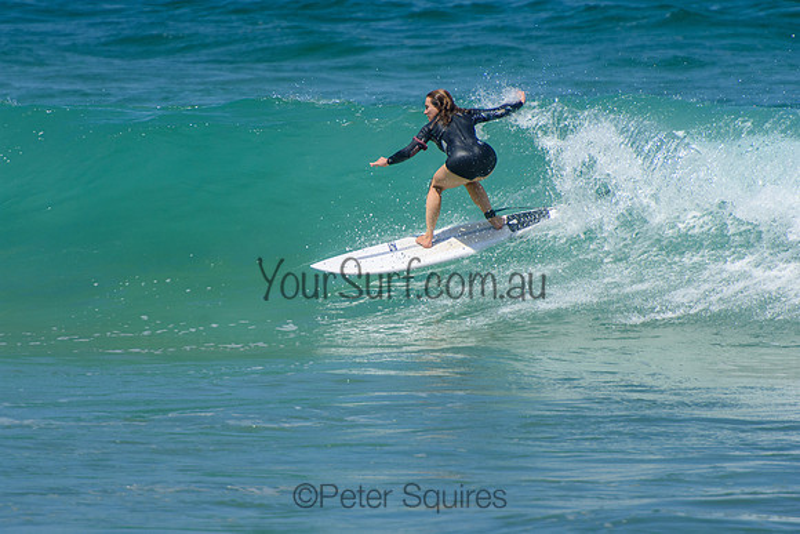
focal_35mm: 600
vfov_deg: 2.3
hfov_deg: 3.4
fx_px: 13336
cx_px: 400
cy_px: 267
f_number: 5.6
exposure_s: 1/2000
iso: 280
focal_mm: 400
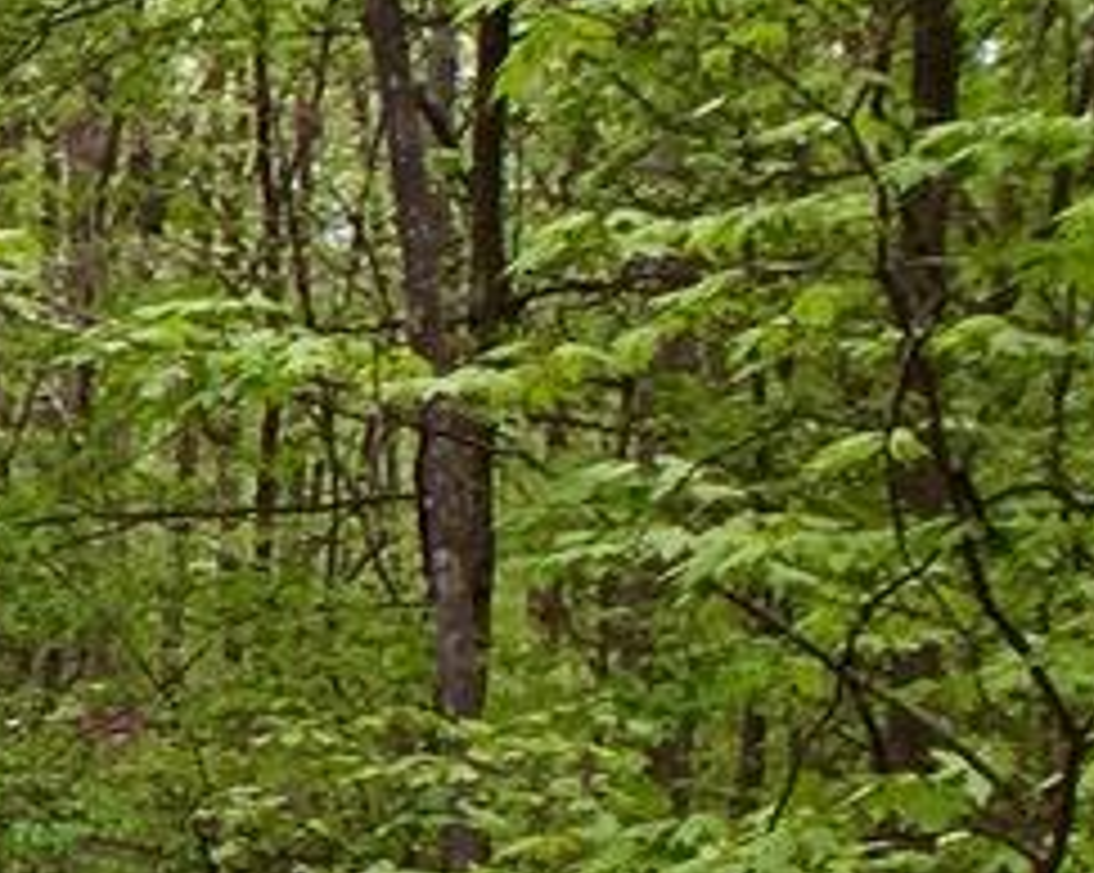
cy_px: 891
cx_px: -2445
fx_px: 7732
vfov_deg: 6.4
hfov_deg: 7.0
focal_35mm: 239
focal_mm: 4.15
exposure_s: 1/216
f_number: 2.2
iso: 25
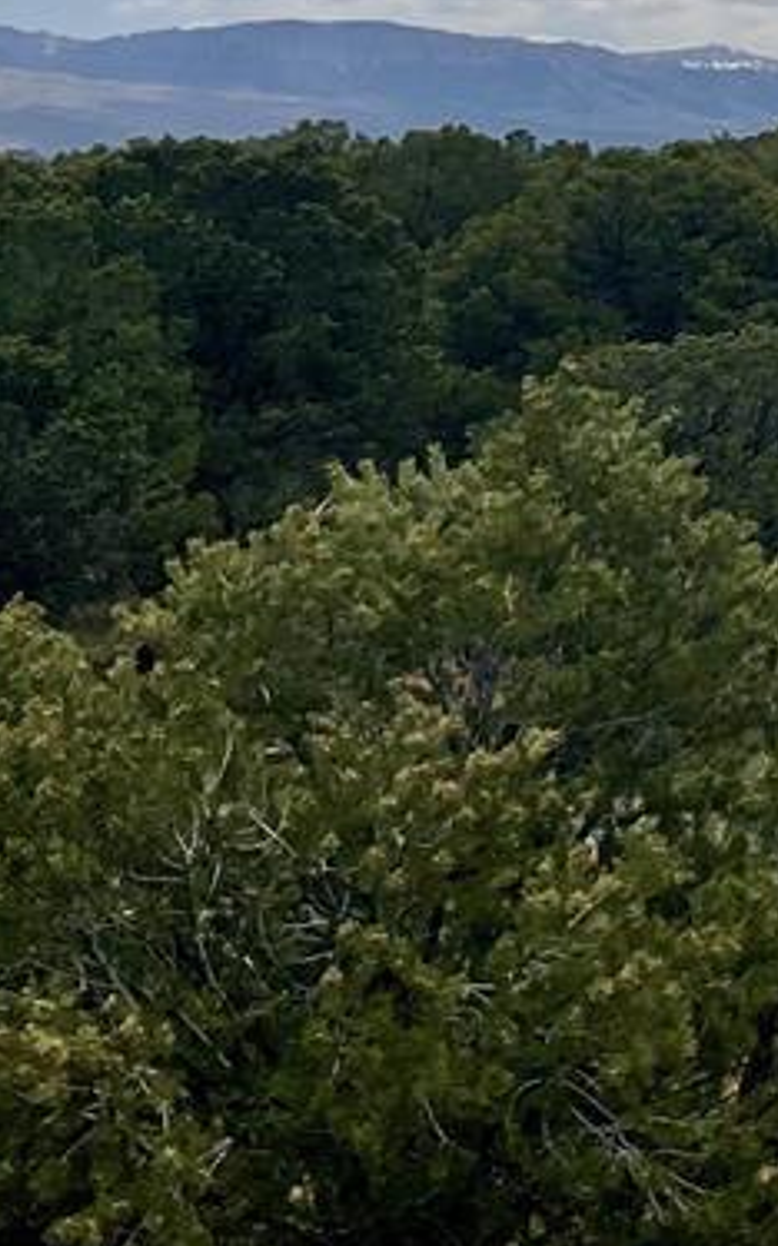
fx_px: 2853
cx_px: 1450
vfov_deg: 23.5
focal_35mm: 84
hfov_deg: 13.7
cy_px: -20
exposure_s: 1/4065
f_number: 1.8
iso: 20
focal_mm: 3
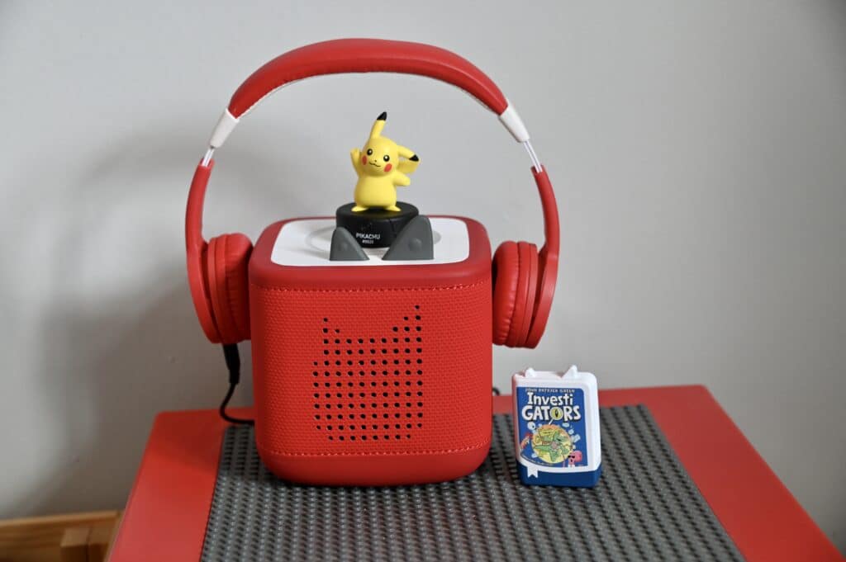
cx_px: 423
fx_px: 1644
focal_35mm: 70
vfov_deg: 19.4
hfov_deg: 28.9
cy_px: 281
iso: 1100
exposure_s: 1/125
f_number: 5
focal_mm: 70
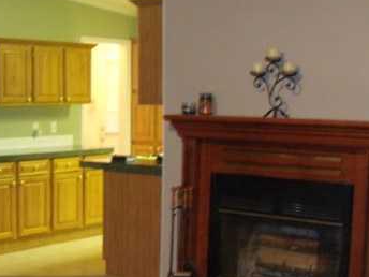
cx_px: 39
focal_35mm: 67
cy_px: 214
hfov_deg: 27.9
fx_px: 714
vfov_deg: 21.7
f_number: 3.6
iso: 400
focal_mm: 6.4
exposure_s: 1/4
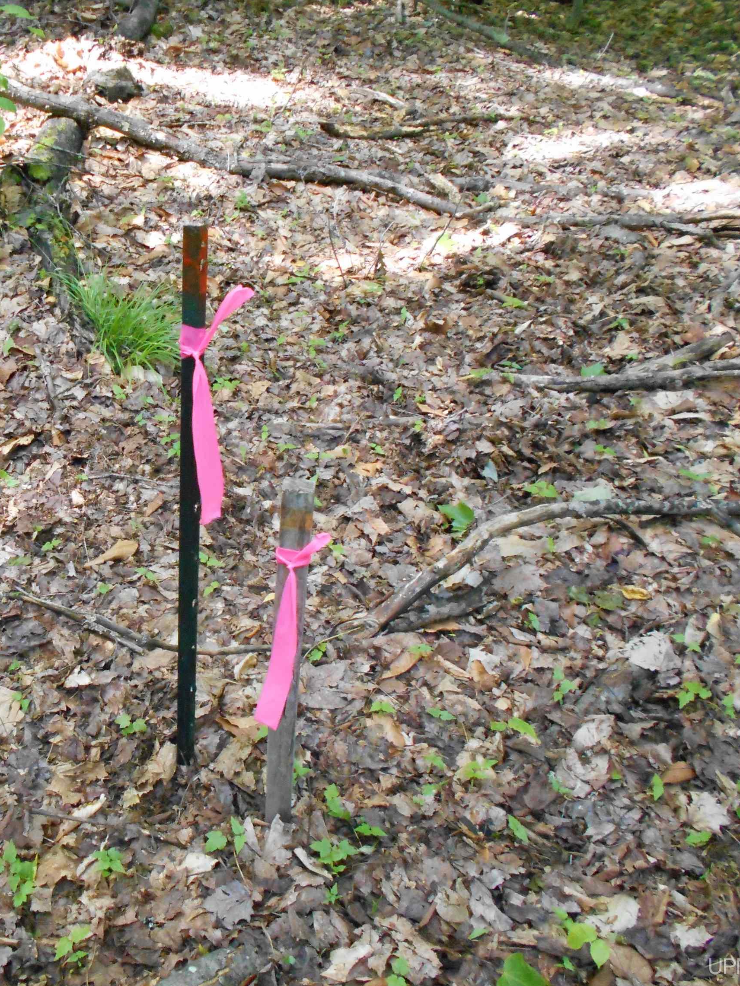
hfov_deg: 39.3
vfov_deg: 52.6
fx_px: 997
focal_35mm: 35
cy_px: 490
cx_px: 164
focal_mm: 4.6
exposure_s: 1/200
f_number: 3.2
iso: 800
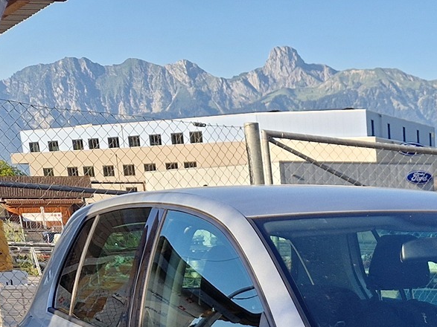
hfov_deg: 23.2
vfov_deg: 16.4
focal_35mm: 79
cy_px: 537
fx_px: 997
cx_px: 485
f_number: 1.8
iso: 50
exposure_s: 1/610
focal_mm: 5.4
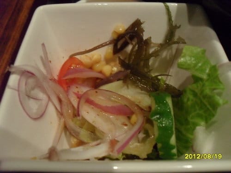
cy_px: 86
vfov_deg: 40.7
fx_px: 234
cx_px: 116
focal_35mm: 35
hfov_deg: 52.6
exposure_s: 1/15
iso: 400
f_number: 2.8
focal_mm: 6.2
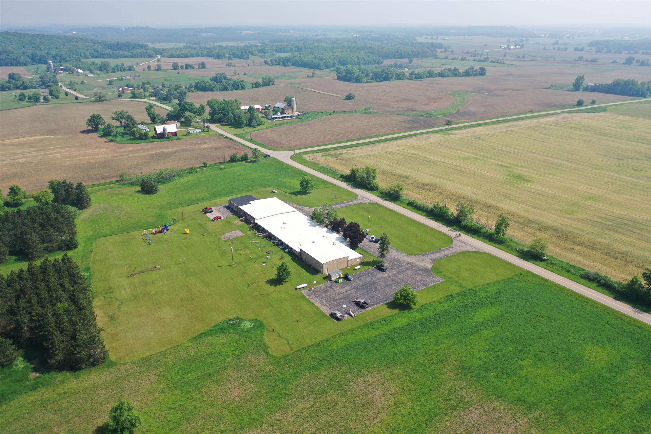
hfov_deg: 65.5
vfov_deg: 46.4
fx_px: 506
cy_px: 217
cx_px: 326
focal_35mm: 28
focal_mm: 10.26
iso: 100
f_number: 2.8
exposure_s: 1/1600
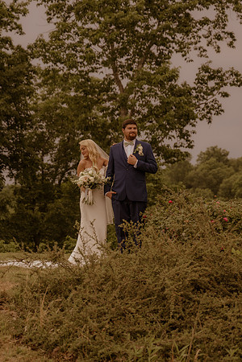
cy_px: 181
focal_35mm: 105
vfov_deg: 19.5
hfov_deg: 13.0
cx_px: 121
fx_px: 1059
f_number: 3.2
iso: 1000
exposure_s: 1/1250
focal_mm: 70
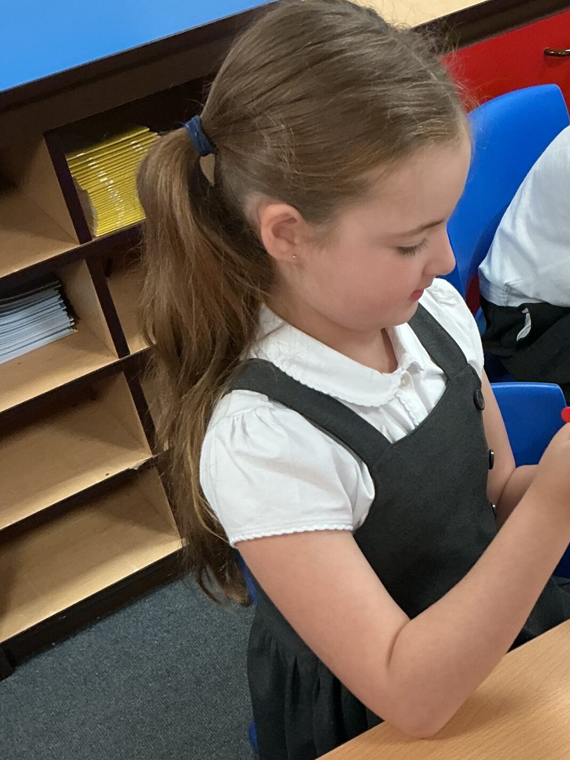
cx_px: 469
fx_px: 1142
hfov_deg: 27.4
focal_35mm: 52
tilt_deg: -46.1
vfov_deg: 36.2
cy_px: 544
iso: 125
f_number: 1.8
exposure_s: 1/60
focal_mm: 3
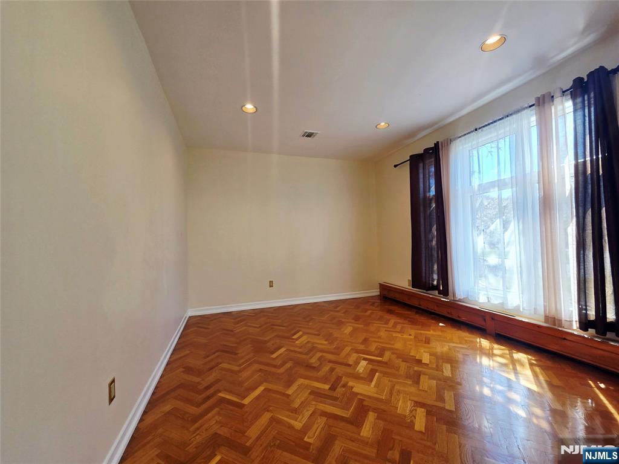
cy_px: 232
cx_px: 310
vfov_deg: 89.9
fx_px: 232
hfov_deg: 106.2
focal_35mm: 13
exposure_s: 1/120
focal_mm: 2.2
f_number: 2.2
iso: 50
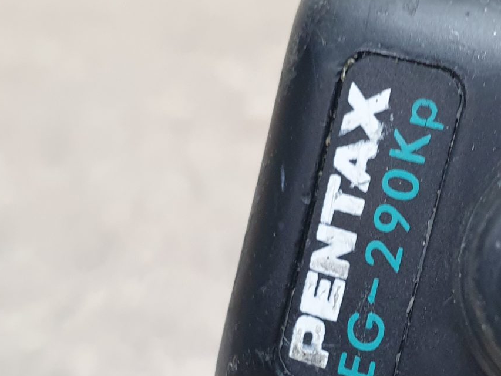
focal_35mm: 78
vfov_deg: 18.7
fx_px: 1129
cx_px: 398
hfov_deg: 24.6
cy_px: 298
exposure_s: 1/50
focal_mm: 4.3
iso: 160
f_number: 2.4
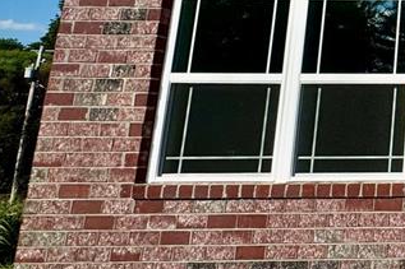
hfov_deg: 27.4
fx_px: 528
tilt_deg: +10.8
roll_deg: +0.4
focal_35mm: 47
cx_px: 621
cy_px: 40
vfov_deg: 27.8
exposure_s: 1/3906
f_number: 2.2
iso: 50
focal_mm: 2.22
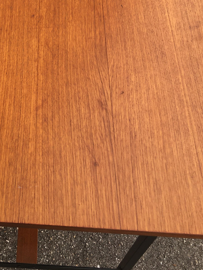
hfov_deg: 23.7
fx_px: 469
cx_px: 16
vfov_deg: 30.6
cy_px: 23
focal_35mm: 60
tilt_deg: -49.3
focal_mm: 4.15
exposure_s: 1/155
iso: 25
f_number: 2.2
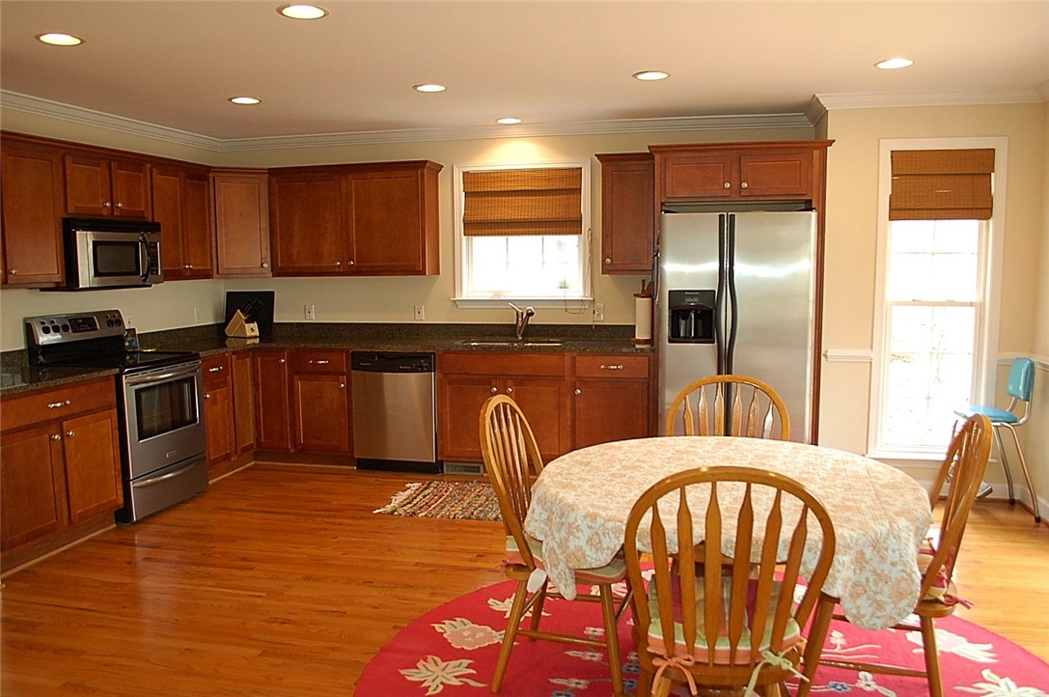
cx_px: 524
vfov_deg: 47.8
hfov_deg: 67.4
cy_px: 348
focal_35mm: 27
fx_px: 786
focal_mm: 18
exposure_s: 1/60
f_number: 4
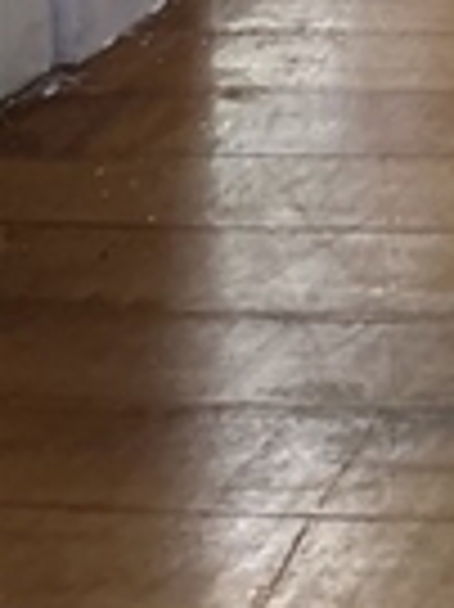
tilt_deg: -2.0
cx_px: 1290
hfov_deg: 8.6
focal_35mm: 148
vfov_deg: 10.9
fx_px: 2592
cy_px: -937
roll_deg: +2.2
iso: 160
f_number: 1.5
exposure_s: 1/60
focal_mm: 5.7
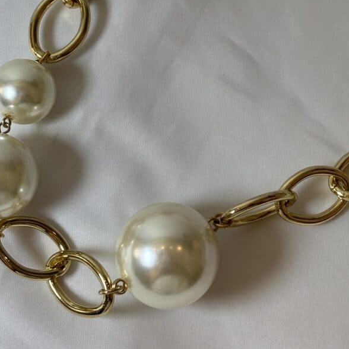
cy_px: 88
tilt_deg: -75.0
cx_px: 166
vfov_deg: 21.5
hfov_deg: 21.7
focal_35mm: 80
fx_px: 913
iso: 25
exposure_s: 1/144
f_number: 1.6
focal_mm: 5.96
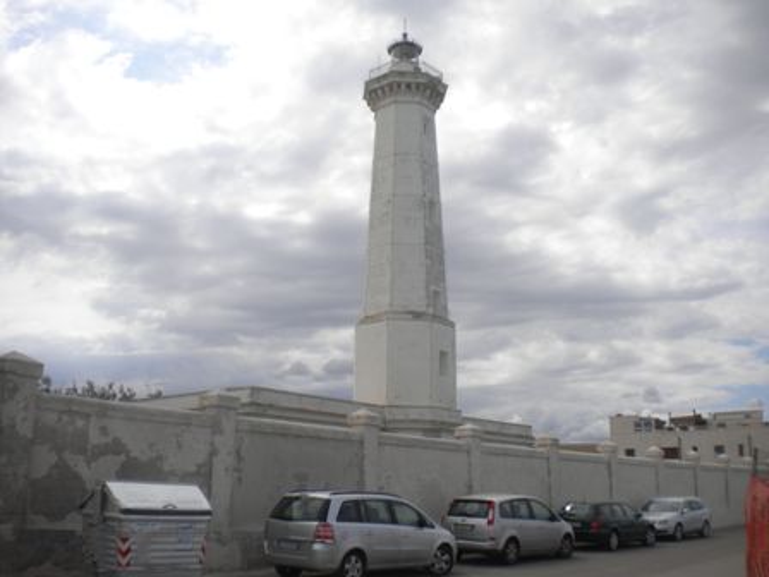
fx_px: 778
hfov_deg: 52.6
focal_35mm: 35
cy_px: 288
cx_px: 384
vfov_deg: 40.7
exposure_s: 1/1000
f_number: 4.6
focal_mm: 6.3
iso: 80
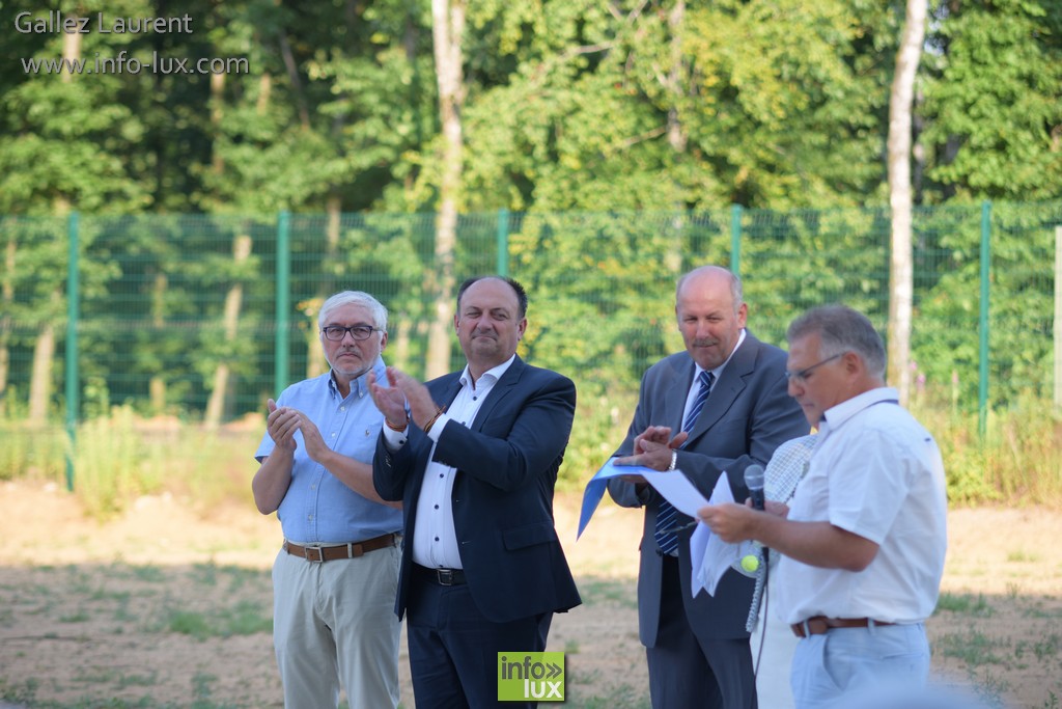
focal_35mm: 147
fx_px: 4337
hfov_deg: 14.0
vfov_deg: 9.3
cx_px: 531
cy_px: 354
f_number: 2.8
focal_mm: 98
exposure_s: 1/320
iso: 100
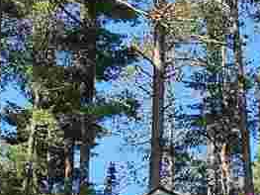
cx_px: 207
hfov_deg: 17.4
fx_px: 841
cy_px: 193
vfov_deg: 13.0
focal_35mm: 112
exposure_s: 1/707
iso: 25
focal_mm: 5.4
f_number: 1.8
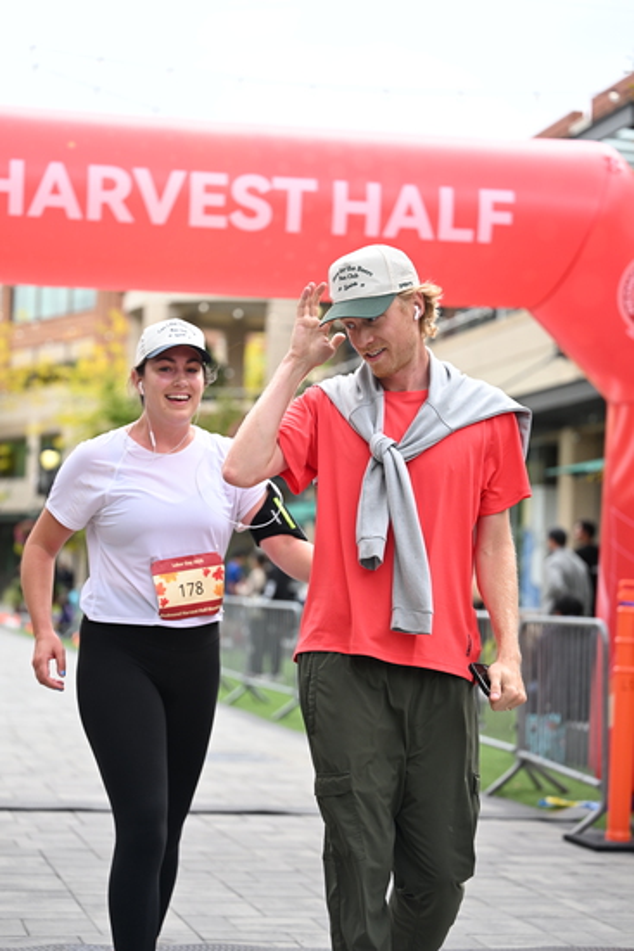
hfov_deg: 18.4
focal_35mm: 74
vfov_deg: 27.3
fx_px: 1953
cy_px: 476
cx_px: 317
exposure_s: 1/2000
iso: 640
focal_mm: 74
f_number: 2.8
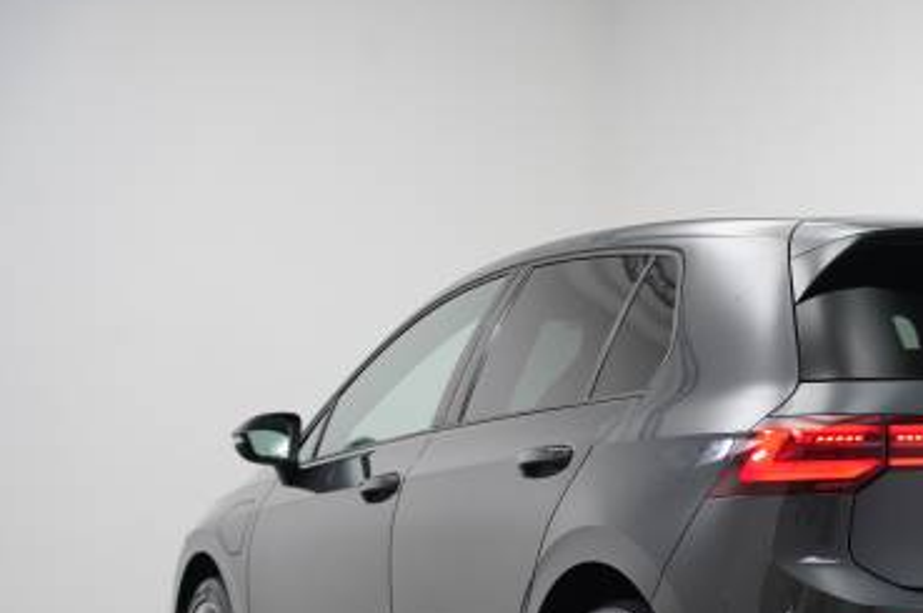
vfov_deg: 14.6
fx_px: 2378
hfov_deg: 21.6
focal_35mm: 93
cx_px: 795
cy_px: 498
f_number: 4
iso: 1600
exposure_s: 1/160
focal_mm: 53.5
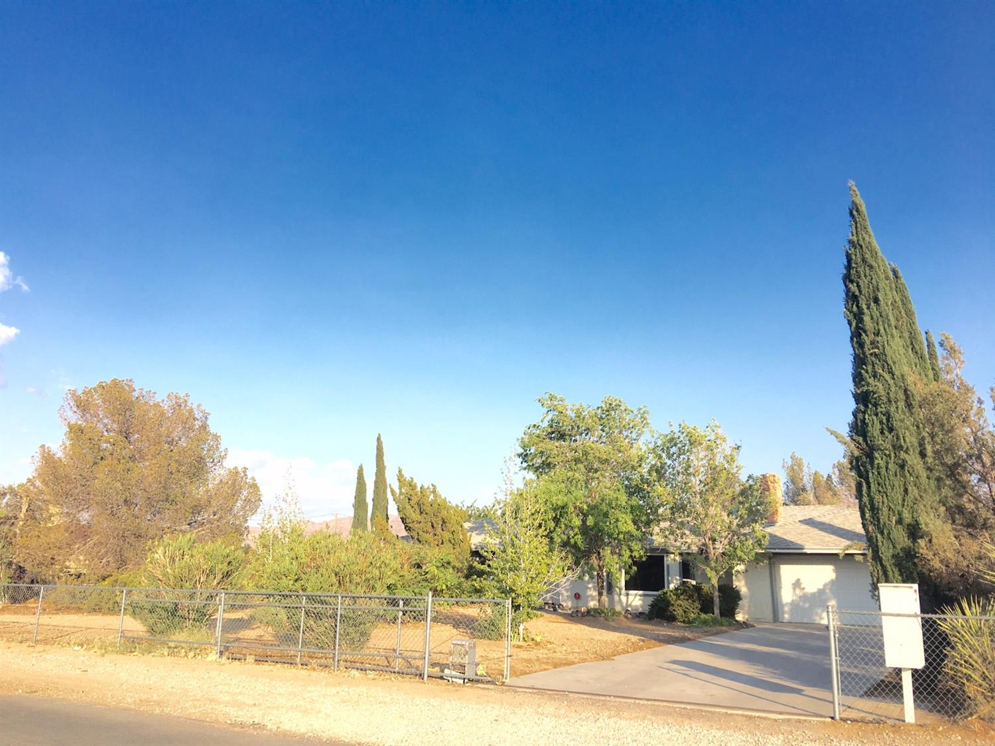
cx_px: 498
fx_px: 833
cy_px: 373
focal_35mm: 29
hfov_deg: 61.7
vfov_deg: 48.2
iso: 25
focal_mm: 4.15
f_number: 2.2
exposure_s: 1/1131
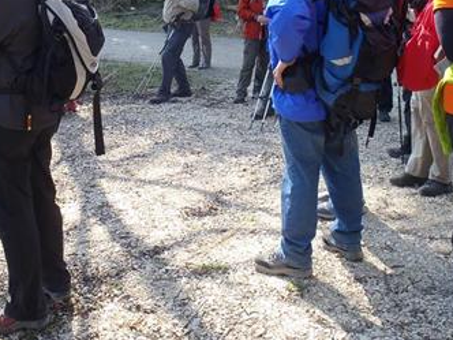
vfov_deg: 26.2
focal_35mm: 54
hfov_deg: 35.4
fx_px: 707
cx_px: 184
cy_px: 34
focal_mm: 5
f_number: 3.9
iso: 80
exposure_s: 1/100
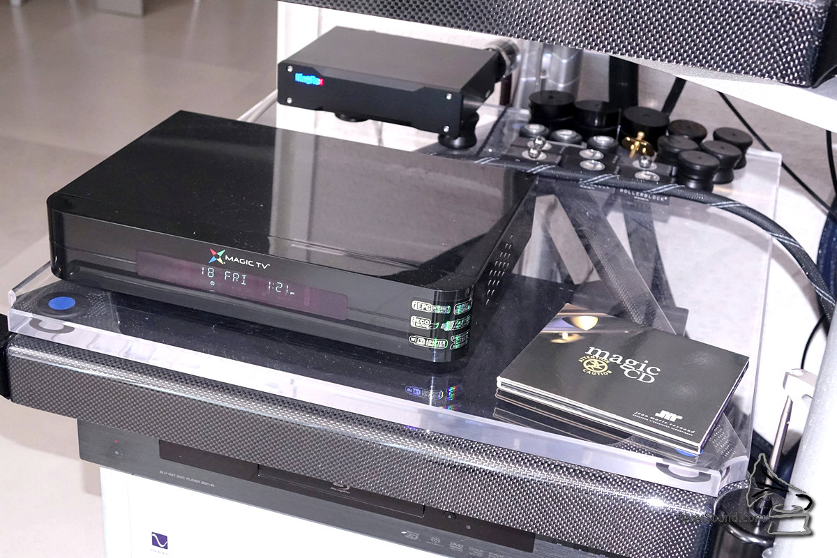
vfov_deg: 26.0
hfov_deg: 38.2
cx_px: 418
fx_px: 1209
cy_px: 279
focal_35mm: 52
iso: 1600
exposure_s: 1/60
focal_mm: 18.98
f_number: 4
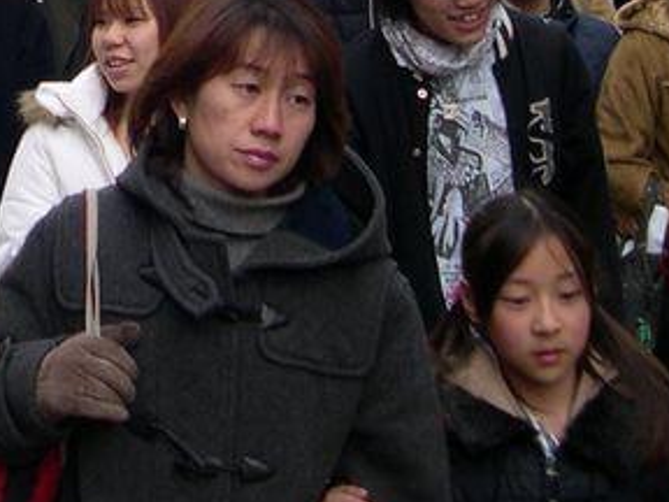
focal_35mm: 135
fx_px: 2609
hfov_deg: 14.0
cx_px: -197
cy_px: -256
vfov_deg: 10.6
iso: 100
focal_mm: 8
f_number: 2.8
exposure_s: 1/156
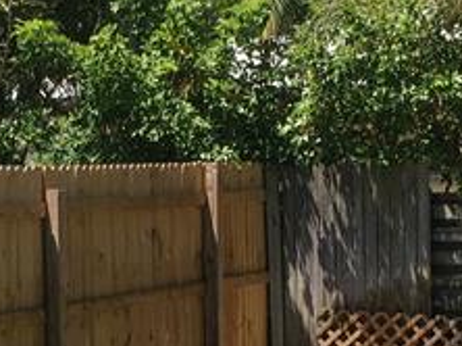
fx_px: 1786
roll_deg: +1.1
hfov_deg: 14.6
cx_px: 67
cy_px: 413
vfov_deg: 10.9
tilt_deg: -7.9
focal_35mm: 134
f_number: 2.2
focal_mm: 4.15
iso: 25
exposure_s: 1/686
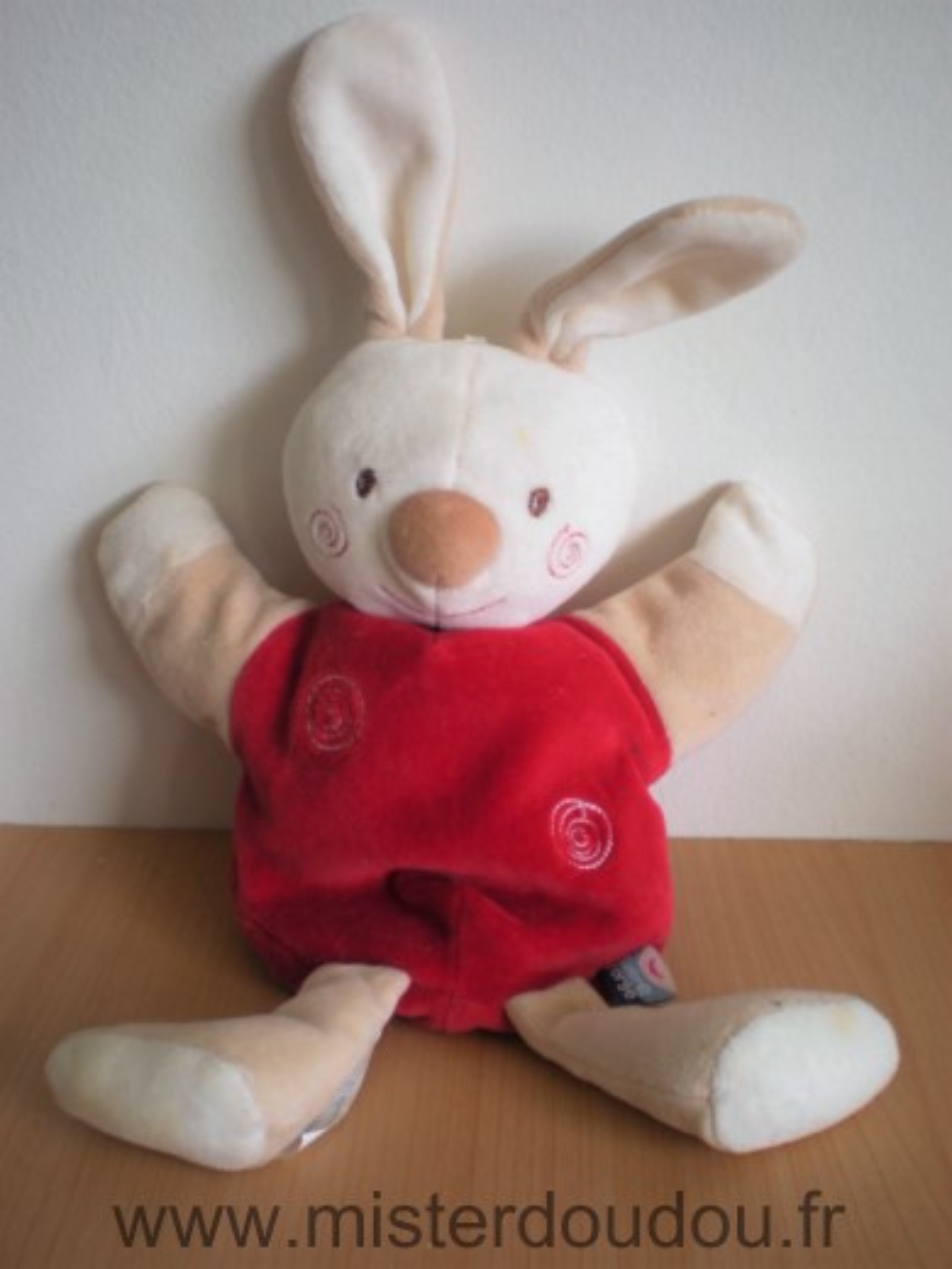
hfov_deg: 37.7
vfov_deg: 49.0
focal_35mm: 38
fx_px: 1393
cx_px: 476
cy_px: 634
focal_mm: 6.3
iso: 75
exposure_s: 1/59.3
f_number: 3.1
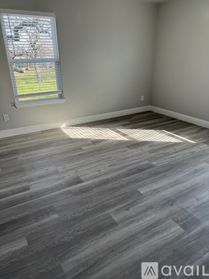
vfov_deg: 71.6
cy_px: 140
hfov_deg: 56.8
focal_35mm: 24
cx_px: 104
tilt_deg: -24.7
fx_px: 193
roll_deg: +1.0
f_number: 1.78
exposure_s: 1/120
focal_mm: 6.86
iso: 100
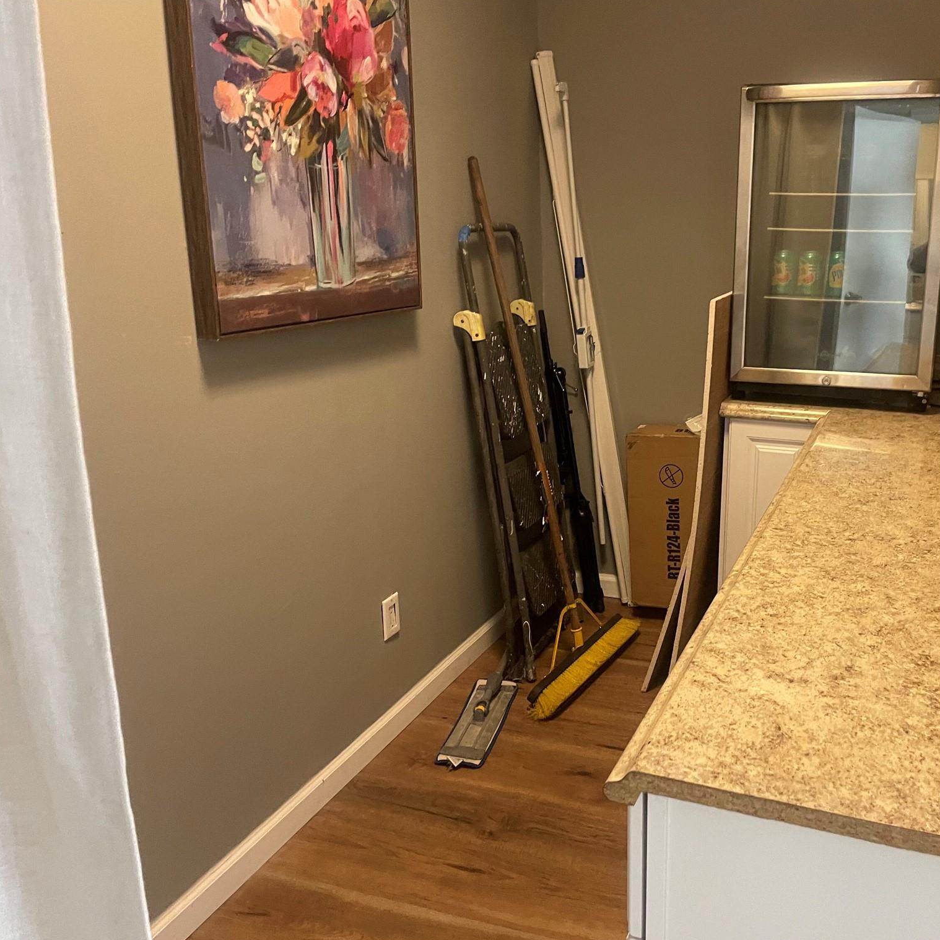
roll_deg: +1.6
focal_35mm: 31
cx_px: 622
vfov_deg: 52.5
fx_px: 952
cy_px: 471
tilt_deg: -13.4
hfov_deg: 51.6
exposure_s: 1/60
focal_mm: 4.2
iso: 320
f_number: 1.6
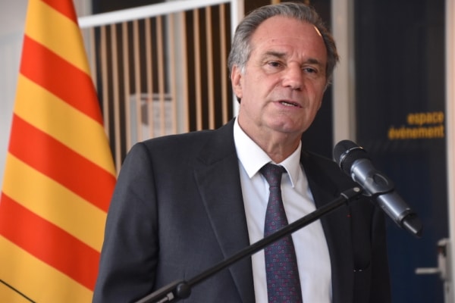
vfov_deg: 10.2
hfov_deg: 15.2
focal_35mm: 135
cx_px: 228
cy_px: 152
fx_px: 1706
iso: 1600
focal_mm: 90
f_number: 5.3
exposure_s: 1/125
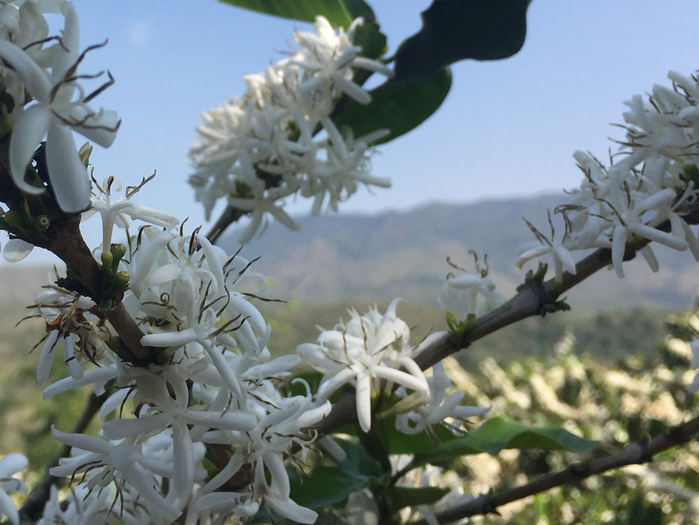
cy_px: 81
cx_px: 221
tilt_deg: +14.4
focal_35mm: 53
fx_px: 1071
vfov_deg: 26.8
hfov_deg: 35.7
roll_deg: -2.0
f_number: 2.2
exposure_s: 1/1199
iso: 32
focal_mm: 4.15
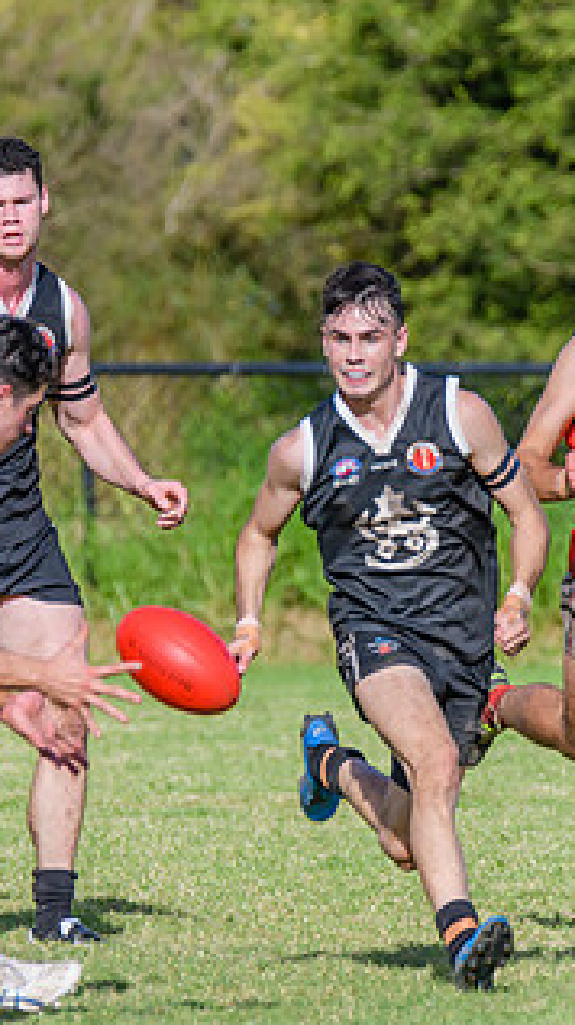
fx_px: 31565
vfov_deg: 1.9
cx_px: 149
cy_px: 531
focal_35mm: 1163
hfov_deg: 1.0
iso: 800
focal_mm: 550
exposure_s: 1/2000
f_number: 6.3
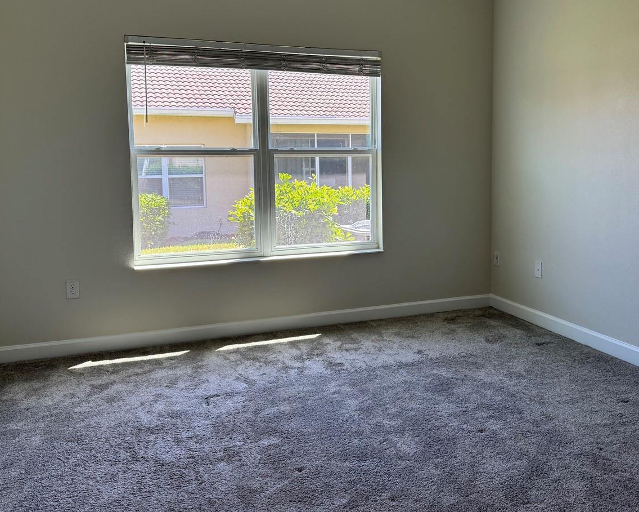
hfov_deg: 54.0
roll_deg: +0.2
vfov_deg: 44.4
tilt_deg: -5.4
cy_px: 215
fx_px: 624
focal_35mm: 33
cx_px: 372
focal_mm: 6.76
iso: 80
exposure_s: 1/167
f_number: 1.78
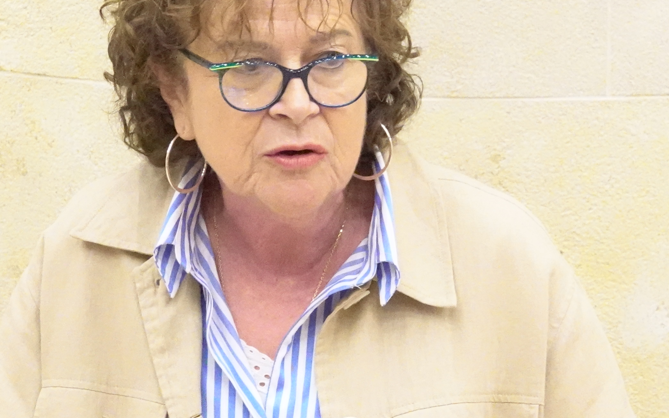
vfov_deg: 2.6
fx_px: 9372
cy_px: 313
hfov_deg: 4.1
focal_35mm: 514
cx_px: 350
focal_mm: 70.27
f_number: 4
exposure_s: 1/100
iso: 5000
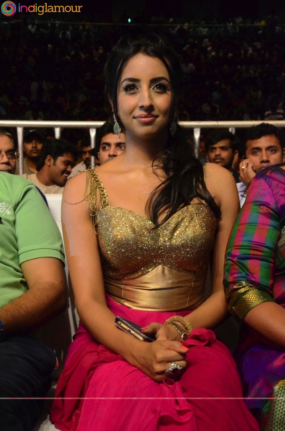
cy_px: 216
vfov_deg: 29.9
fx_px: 805
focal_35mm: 68
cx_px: 142
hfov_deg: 20.1
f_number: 8
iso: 6400
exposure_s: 1/100
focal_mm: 45
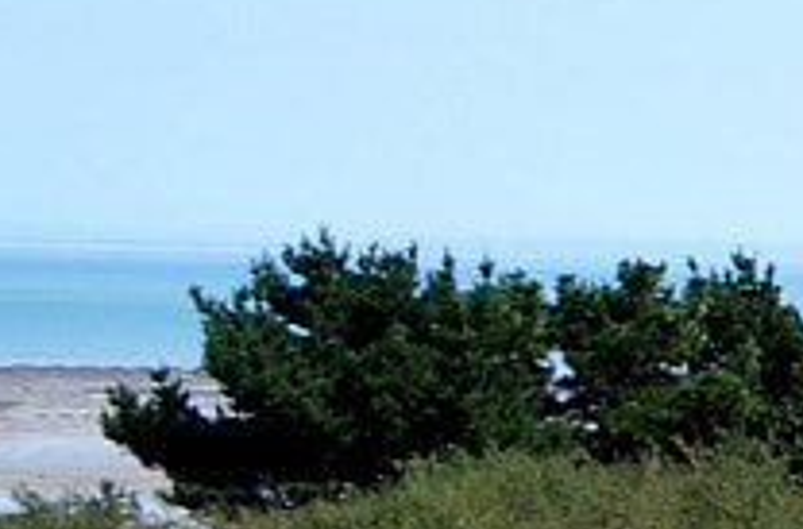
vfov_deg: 6.5
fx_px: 4622
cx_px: 2884
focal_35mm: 208
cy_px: -114
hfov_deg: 7.7
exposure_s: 1/200
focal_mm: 18
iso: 200
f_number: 5.6
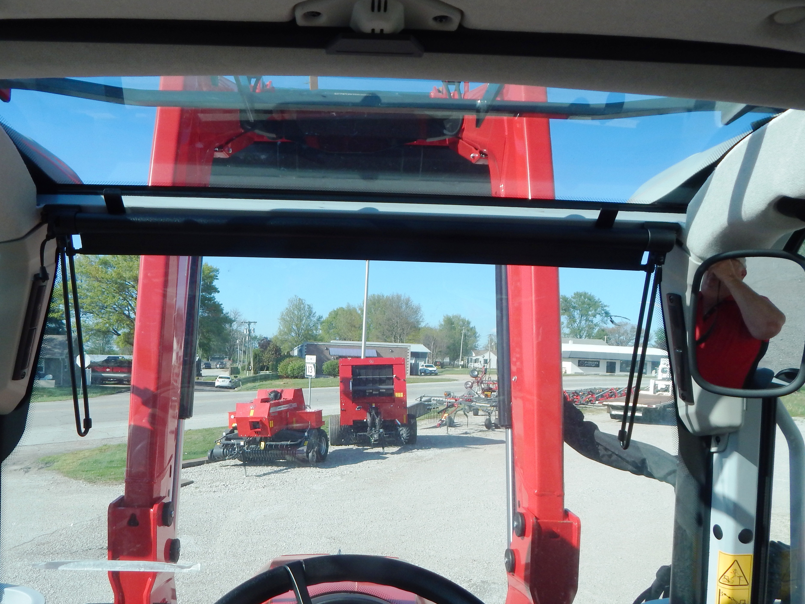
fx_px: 628
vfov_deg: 51.0
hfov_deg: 65.0
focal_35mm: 27
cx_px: 341
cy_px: 365
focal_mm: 4
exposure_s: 1/1000
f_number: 3
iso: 125
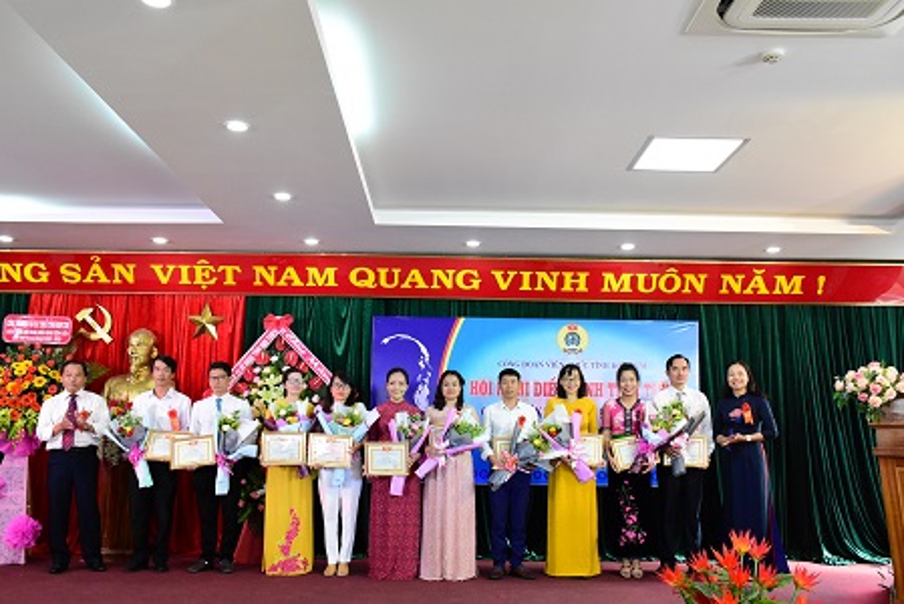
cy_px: 302
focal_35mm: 33
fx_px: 829
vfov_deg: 40.0
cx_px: 452
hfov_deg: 57.2
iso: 4000
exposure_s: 1/160
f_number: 8
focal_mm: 22
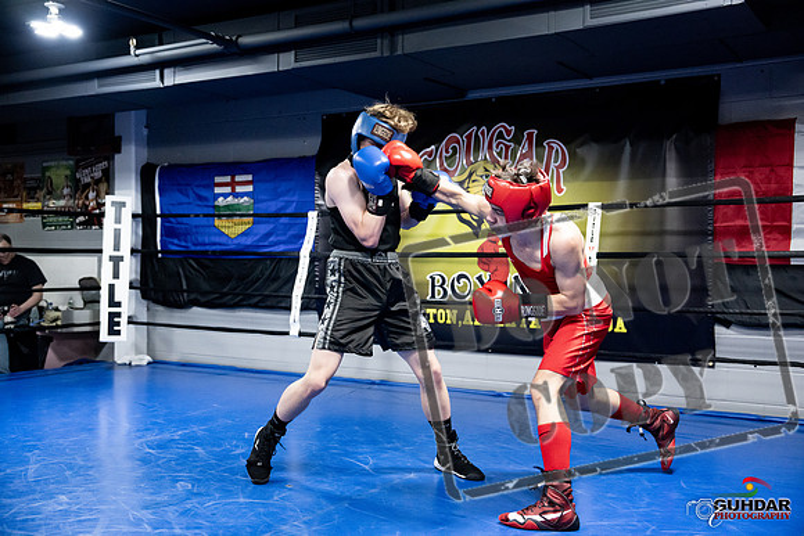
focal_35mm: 39
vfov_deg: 34.2
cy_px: 268
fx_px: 871
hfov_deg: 49.5
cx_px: 402
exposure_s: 1/1000
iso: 8000
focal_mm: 39
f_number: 2.8
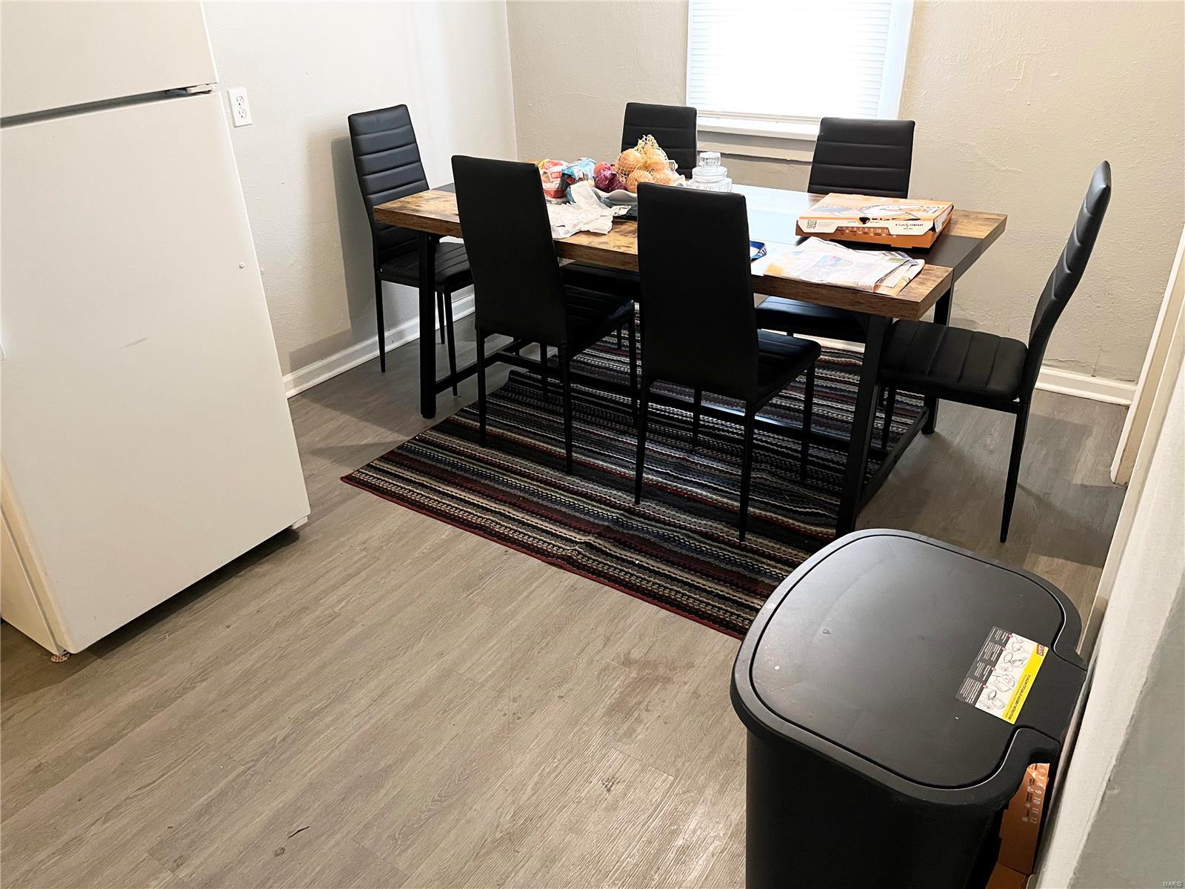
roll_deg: +0.7
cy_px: 444
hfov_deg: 67.3
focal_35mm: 26
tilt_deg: -29.1
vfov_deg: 53.1
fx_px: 890
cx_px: 592
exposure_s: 1/30
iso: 640
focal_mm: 5.1
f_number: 1.6
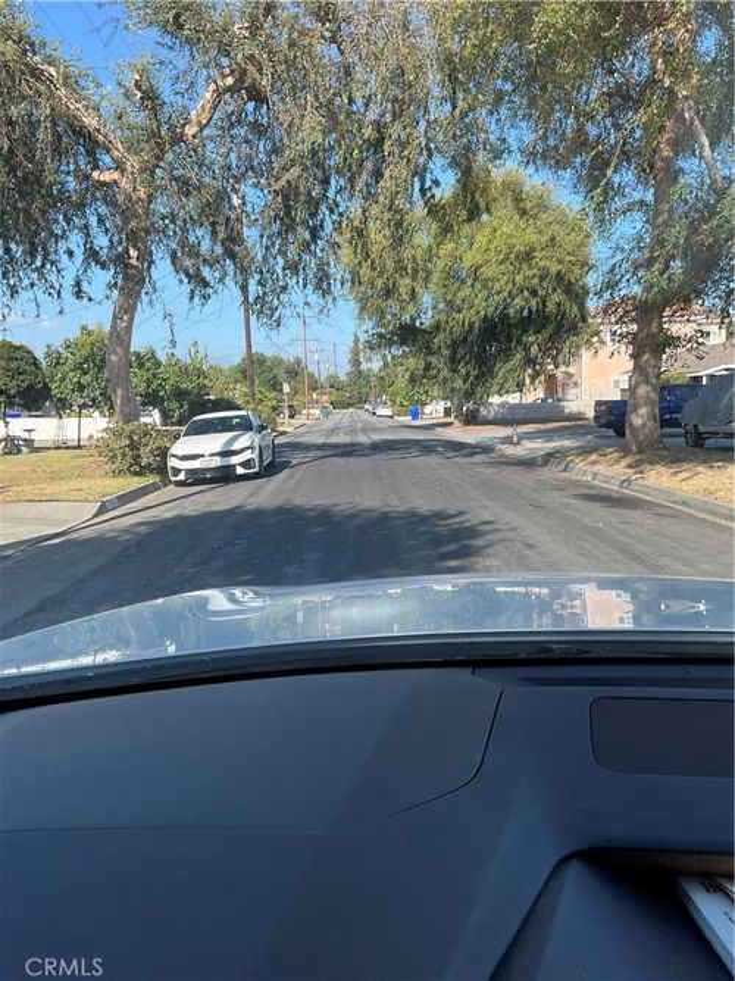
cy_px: 490
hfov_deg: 48.2
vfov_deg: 61.7
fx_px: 821
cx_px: 368
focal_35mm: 29
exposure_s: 1/412
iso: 25
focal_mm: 3
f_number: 1.8
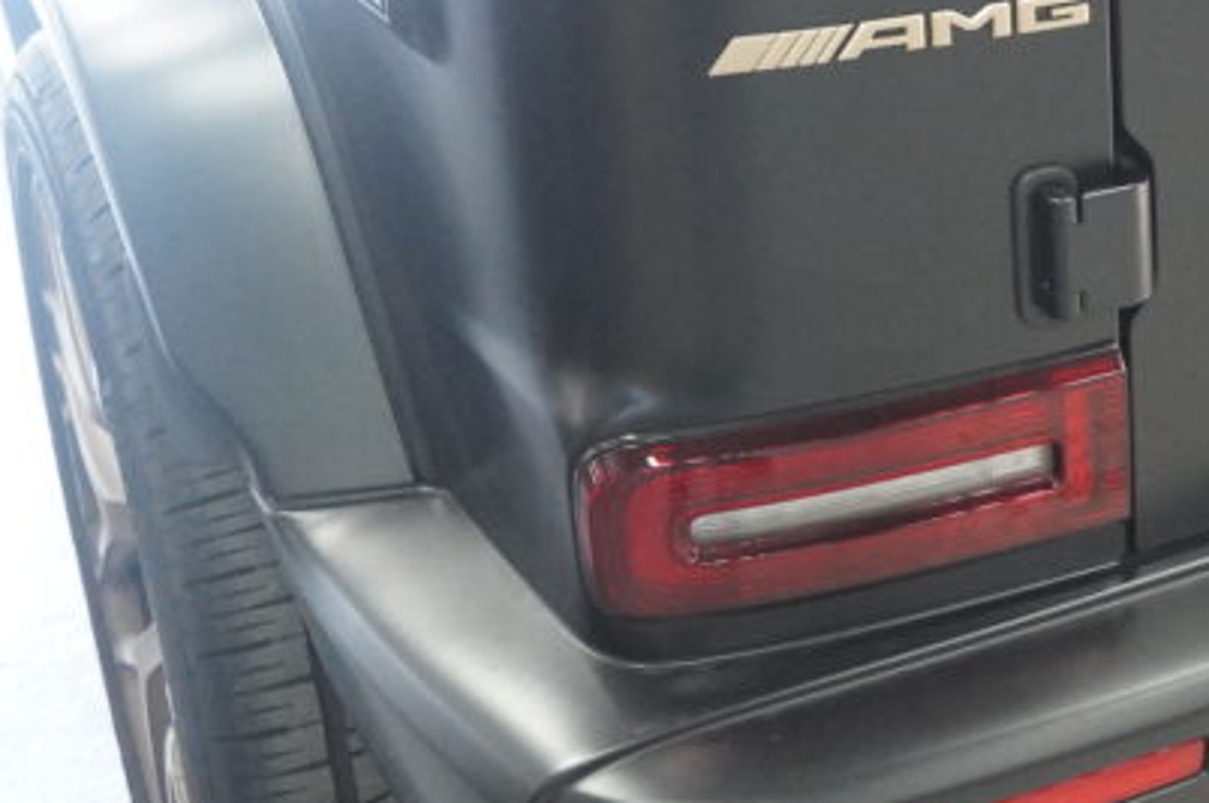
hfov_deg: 24.1
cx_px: 1317
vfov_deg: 16.9
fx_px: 2650
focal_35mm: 79
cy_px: 20
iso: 10000
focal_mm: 31
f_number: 4.5
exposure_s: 1/160
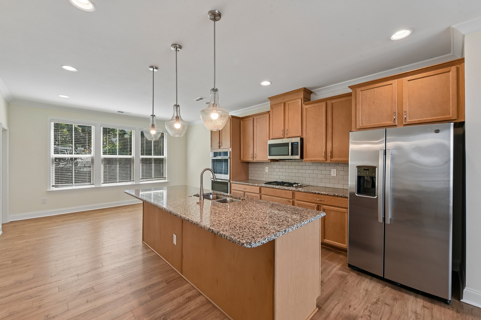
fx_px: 200
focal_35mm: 15
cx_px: 240
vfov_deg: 77.3
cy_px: 160
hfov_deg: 100.4
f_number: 11
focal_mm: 15
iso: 200
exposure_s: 1/15
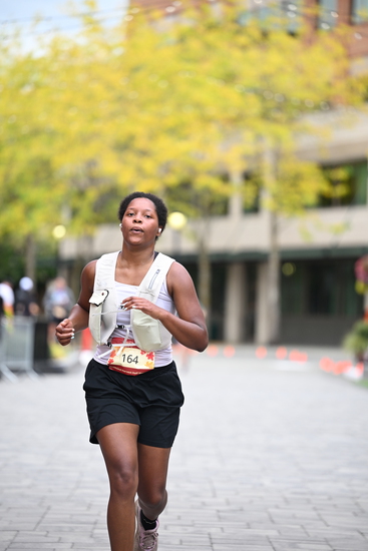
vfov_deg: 14.1
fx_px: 2222
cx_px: 184
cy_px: 276
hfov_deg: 9.5
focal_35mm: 145
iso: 640
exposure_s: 1/1600
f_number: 2.8
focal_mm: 145
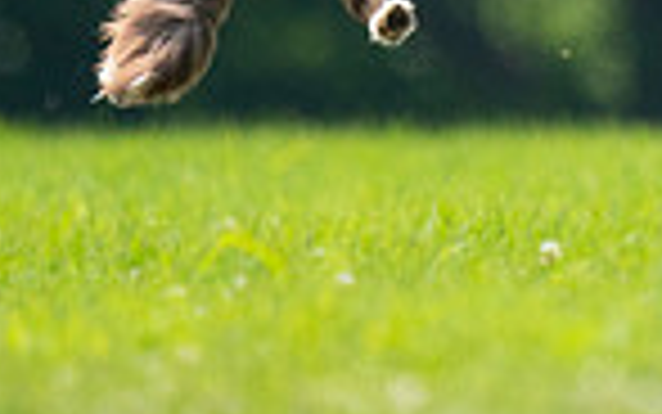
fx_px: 43533
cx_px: 694
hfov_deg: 0.9
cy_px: -358
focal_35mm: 2412
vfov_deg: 0.5
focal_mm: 600
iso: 2000
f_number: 6.3
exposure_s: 1/4000
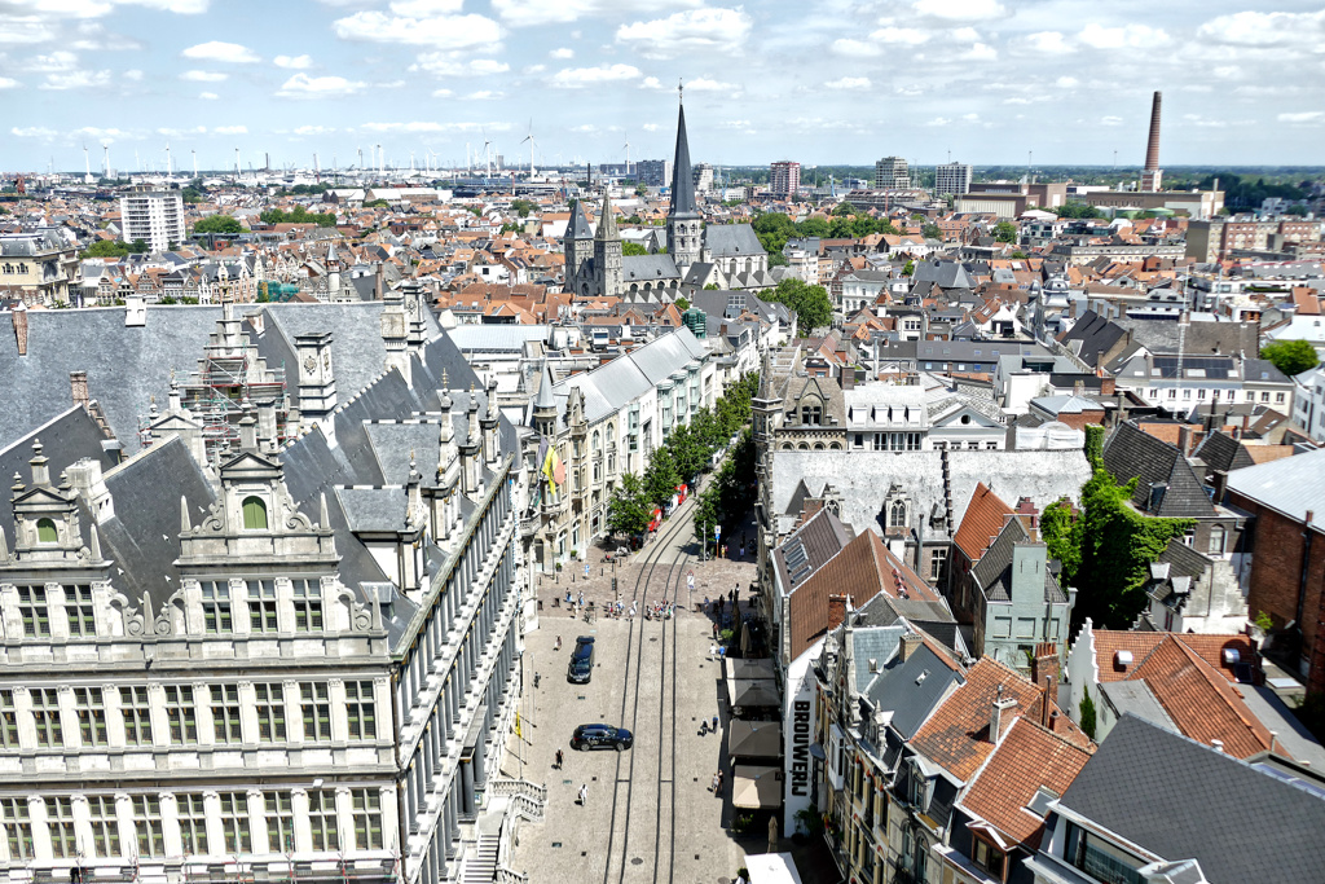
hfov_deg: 57.2
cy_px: 442
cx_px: 662
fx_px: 1215
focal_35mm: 33
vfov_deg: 40.0
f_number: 3.2
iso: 125
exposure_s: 1/2000
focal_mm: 12.1
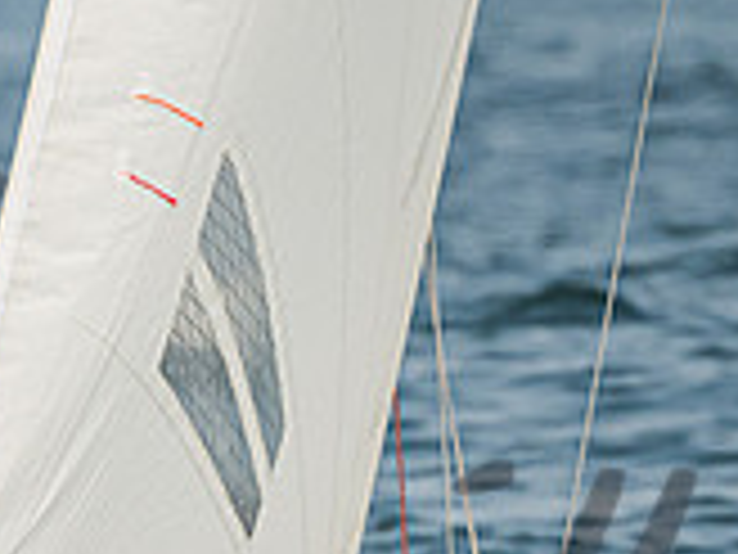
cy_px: 619
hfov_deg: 1.1
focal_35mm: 1818
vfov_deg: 0.8
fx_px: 38759
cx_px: 59
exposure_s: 1/4000
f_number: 5.6
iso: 450
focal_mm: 400
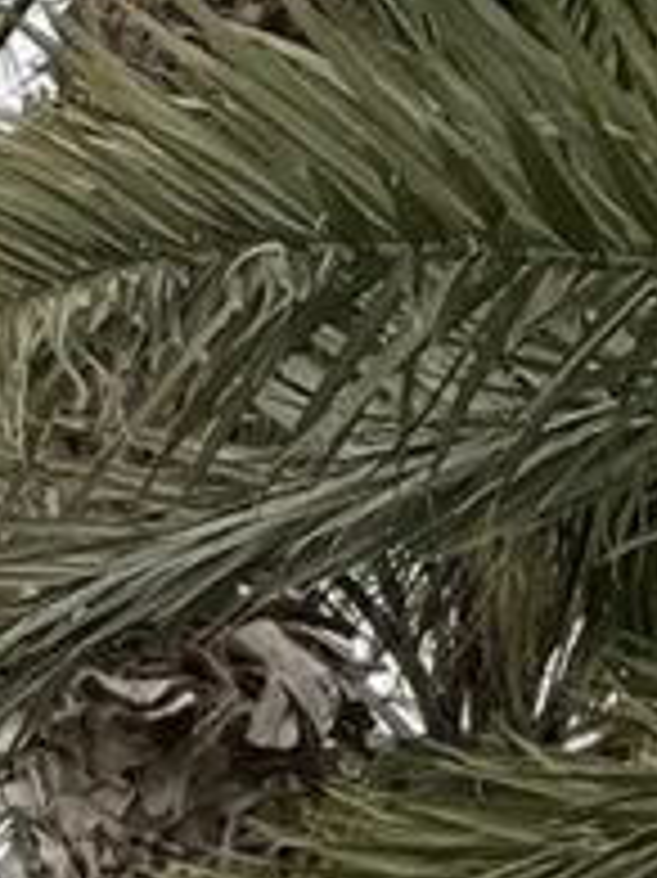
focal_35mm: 449
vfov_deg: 4.3
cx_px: -1530
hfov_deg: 3.2
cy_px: 2654
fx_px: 11375
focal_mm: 7.5
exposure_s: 1/211
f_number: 2.2
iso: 20
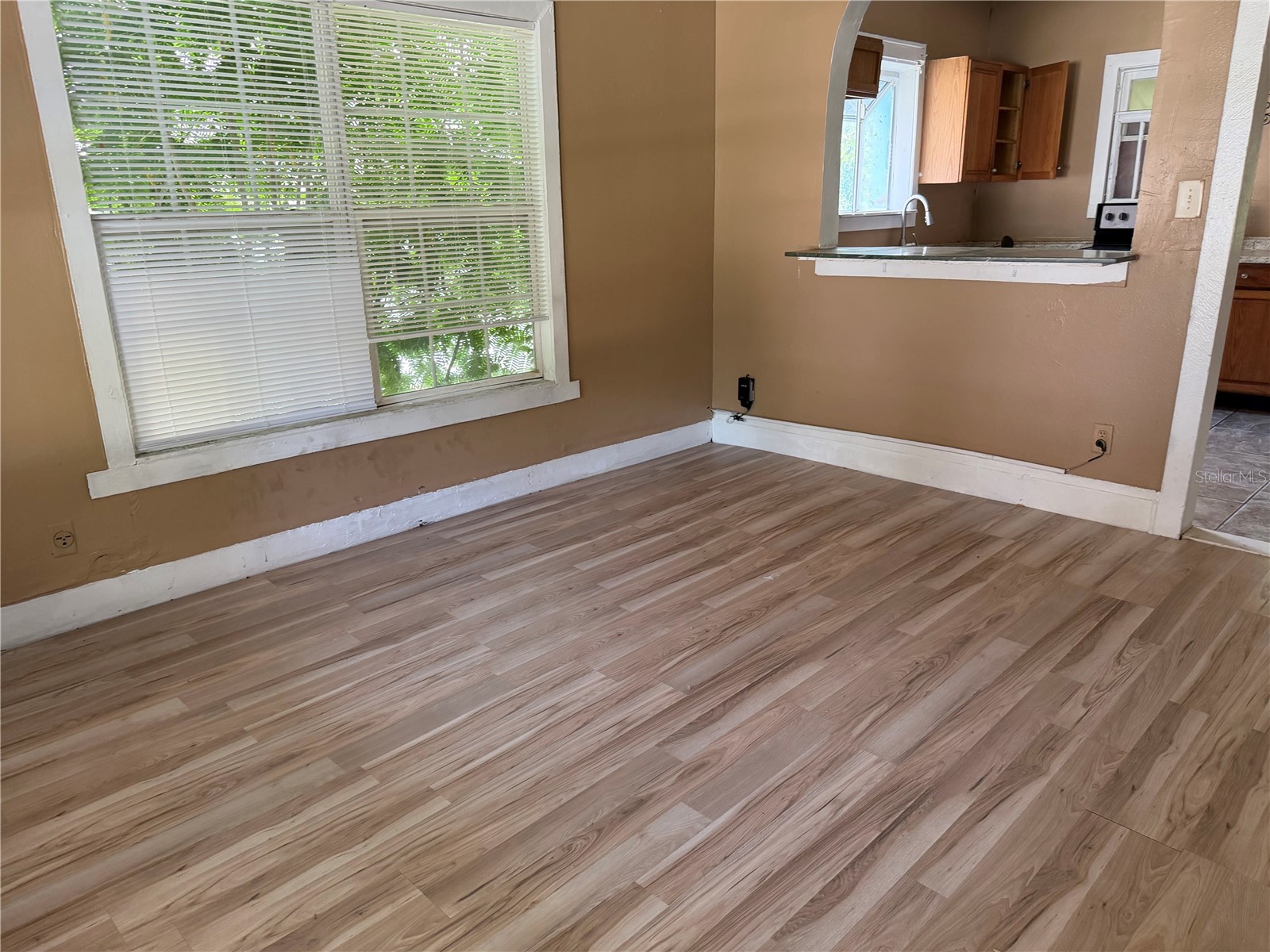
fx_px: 881
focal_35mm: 24
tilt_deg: -17.7
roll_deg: +2.4
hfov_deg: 71.6
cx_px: 635
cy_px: 476
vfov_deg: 56.8
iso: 200
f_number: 1.78
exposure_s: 1/77
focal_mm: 6.76
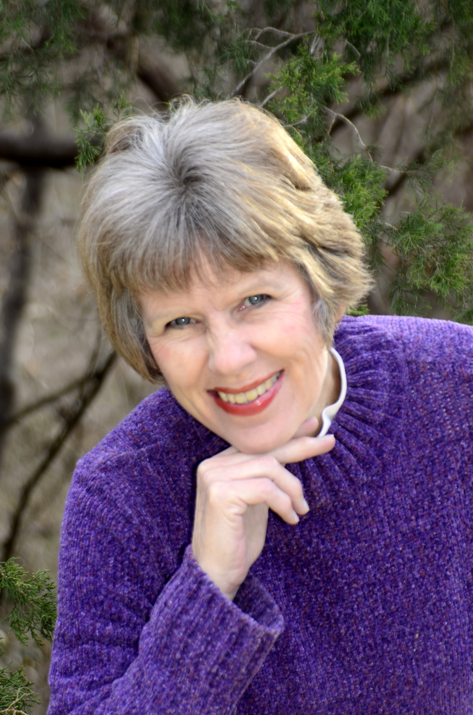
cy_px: 358
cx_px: 236
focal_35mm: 158
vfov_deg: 13.1
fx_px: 3118
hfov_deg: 8.7
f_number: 5.3
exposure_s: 1/50
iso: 160
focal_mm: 105
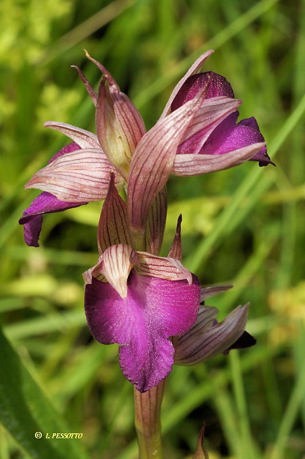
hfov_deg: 10.1
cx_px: 152
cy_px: 230
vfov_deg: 15.2
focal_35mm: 135
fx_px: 1718
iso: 500
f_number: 20
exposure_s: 1/160
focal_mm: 90
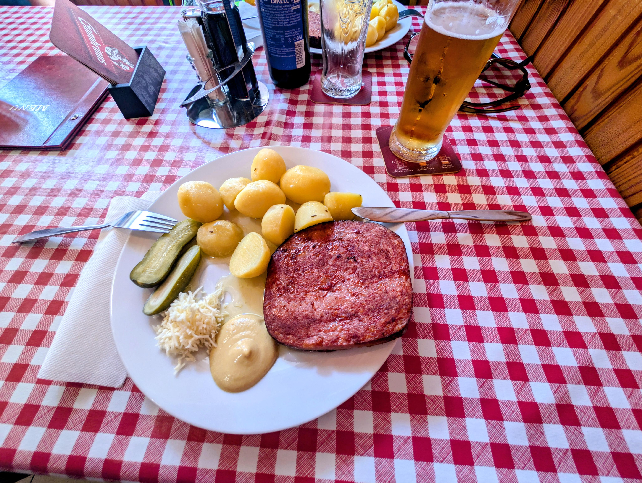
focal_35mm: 12
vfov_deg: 94.6
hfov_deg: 110.5
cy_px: 242
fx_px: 223
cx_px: 321
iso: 65
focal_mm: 2.23
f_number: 1.95
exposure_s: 1/36
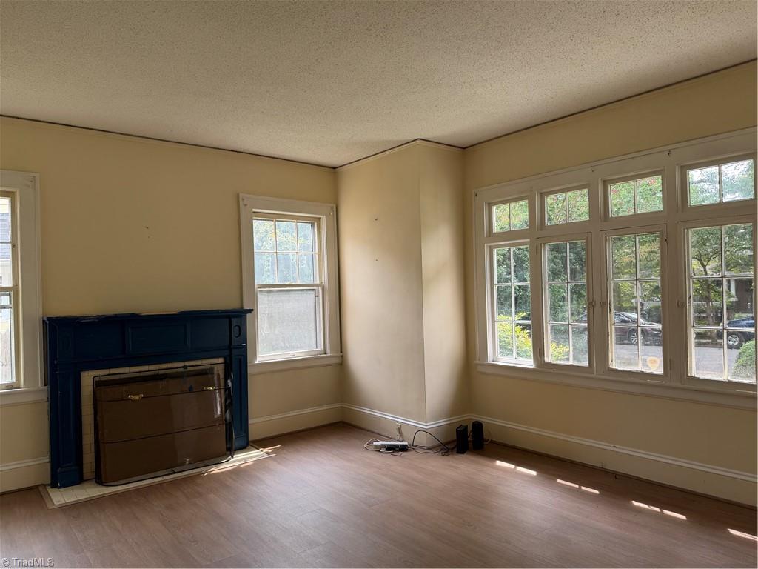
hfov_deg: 71.6
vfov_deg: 56.8
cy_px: 284
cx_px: 379
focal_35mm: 24
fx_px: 526
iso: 64
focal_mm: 6.76
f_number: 1.78
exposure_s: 1/186
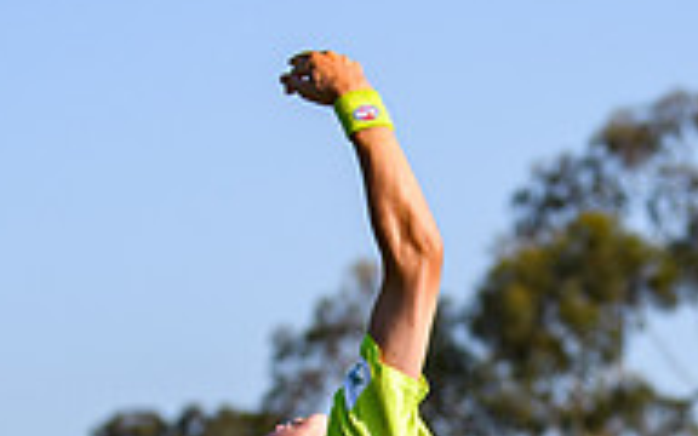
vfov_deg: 3.3
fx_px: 7533
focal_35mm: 396
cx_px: 510
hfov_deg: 5.3
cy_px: 777
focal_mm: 70
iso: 100
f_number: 3.2
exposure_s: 1/2000
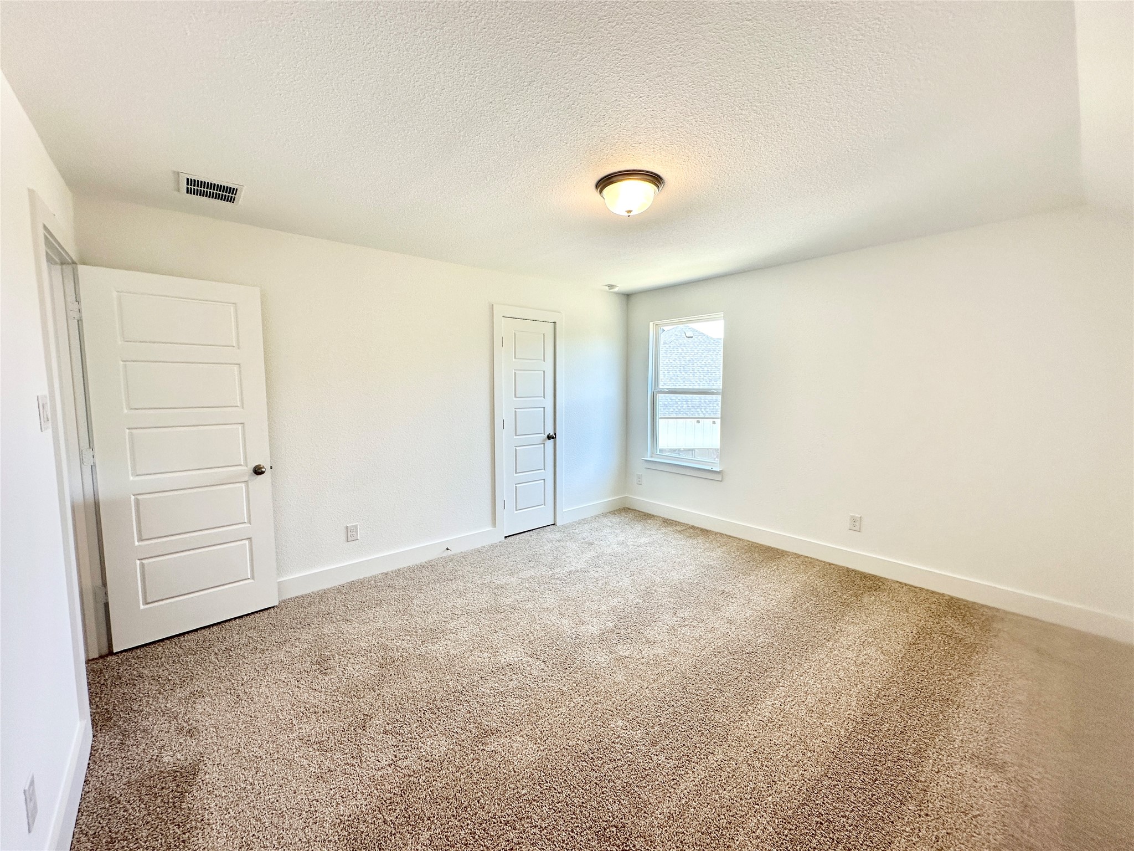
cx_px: 567
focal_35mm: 14
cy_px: 426
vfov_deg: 85.7
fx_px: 459
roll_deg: -0.6
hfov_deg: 102.1
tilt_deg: -4.8
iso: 80
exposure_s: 1/120
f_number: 2.2
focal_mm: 2.22
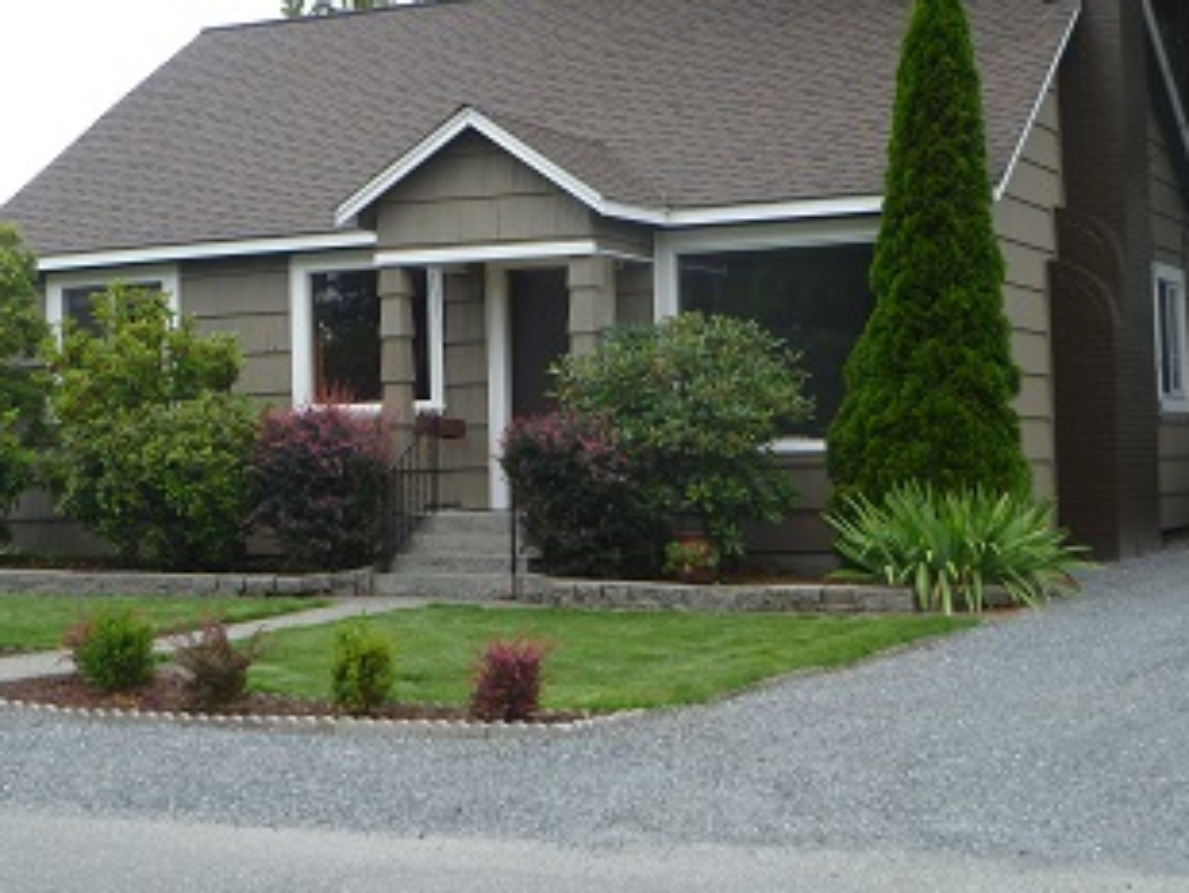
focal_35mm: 68
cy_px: 339
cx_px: 543
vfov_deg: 21.6
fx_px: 2337
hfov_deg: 28.5
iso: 80
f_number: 3.7
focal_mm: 7.4
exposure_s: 1/250
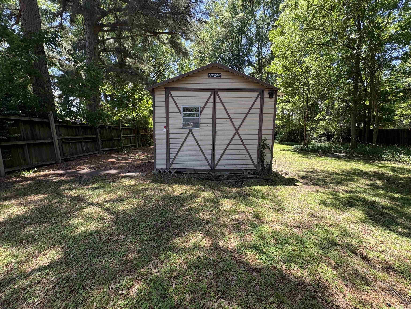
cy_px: 154
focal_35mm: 14
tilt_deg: -7.4
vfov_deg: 85.7
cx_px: 206
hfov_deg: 102.1
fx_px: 166
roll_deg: +0.6
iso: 50
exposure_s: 1/188
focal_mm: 2.22
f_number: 2.2
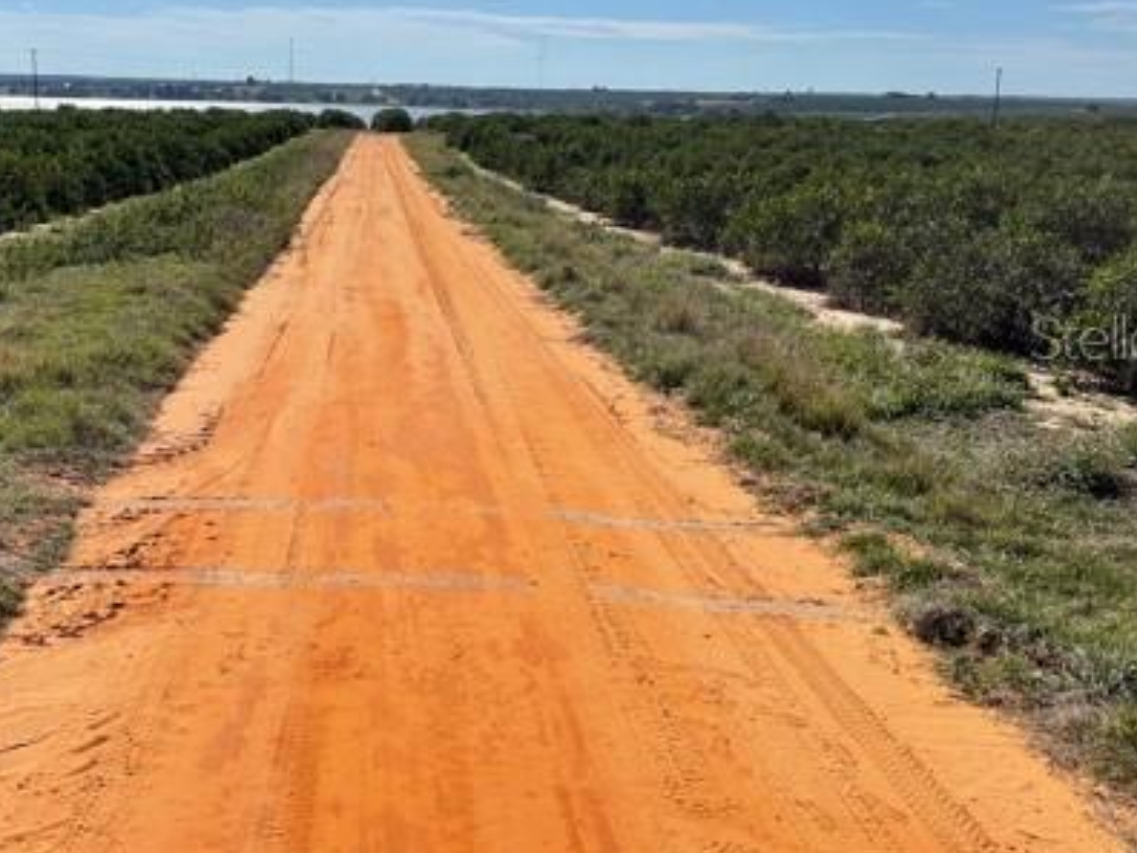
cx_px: 382
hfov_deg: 44.2
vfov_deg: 34.2
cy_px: 336
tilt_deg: -11.4
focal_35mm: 42
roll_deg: -1.5
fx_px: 1380
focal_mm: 5.1
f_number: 1.6
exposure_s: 1/7937
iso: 32
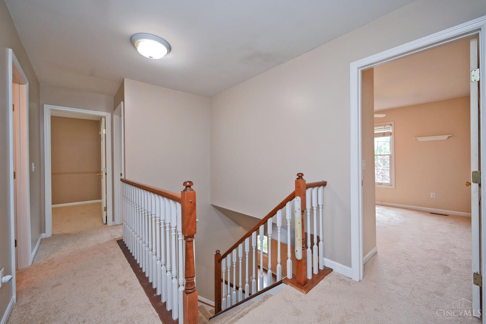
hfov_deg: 104.3
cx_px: 243
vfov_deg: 81.2
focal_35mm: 14
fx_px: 189
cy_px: 162
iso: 560
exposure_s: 1/60
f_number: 4
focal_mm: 14
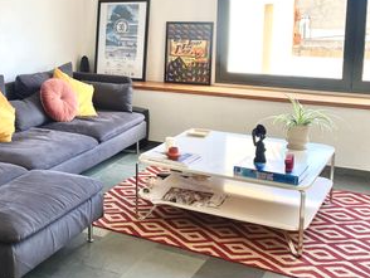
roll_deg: +0.7
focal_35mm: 53
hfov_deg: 33.9
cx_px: 26
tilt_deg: -9.0
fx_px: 567
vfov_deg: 27.3
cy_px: 83
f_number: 1.8
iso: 40
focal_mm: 4.25
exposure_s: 1/122
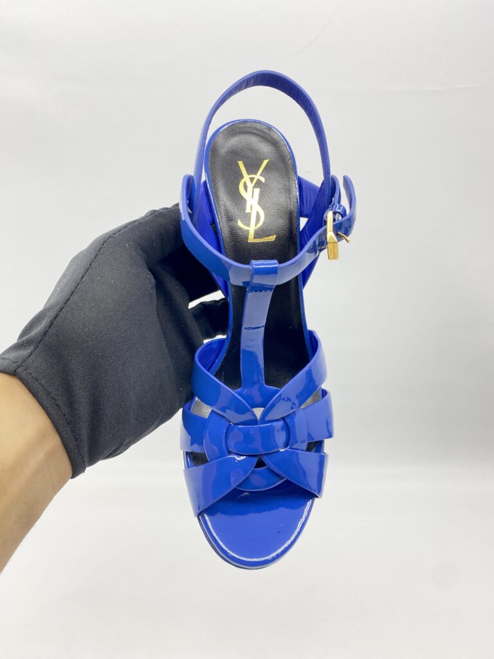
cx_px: 247
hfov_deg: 53.1
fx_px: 495
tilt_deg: -20.7
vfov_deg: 67.3
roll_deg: +0.0
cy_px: 330
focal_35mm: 26
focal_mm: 4.25
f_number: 1.8
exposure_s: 1/100
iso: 50
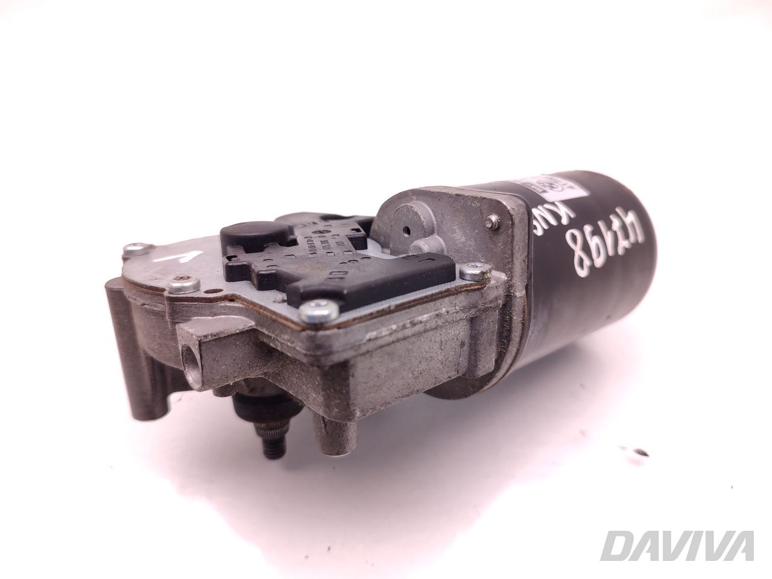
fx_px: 535
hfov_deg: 71.6
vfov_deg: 56.8
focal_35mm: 24
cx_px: 386
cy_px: 290
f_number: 1.89
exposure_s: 1/60
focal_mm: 5.89
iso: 64
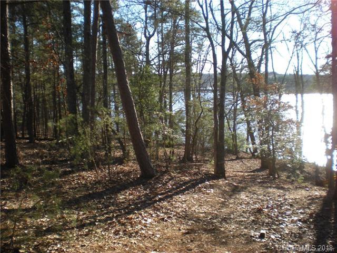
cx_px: 168
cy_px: 126
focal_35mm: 38
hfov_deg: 49.0
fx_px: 370
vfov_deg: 37.7
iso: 64
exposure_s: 1/256
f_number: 3.1
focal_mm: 6.3
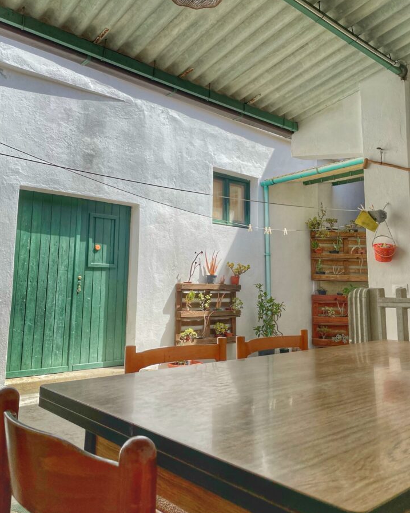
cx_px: 209
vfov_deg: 60.3
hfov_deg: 50.0
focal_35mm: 29
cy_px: 234
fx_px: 440
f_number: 1.6
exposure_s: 1/3125
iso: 32
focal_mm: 4.2
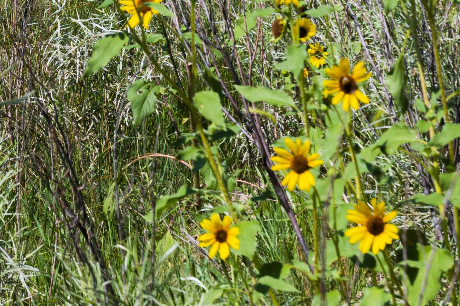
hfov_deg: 7.3
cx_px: -413
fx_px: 3511
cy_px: -214
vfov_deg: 4.9
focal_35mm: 275
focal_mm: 66
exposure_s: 1/400
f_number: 14
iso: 200
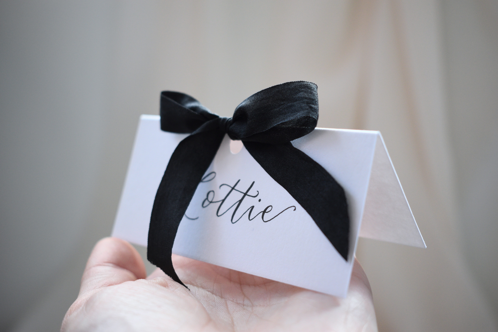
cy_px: 166
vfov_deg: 26.5
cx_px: 249
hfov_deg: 38.9
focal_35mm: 51
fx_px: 705
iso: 450
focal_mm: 34
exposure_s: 1/250
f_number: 4.5
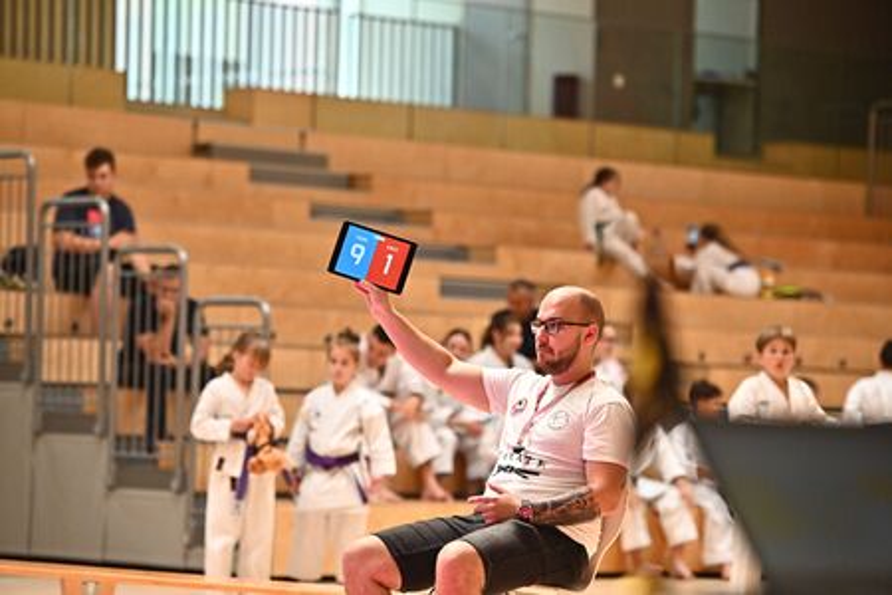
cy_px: 298
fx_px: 3469
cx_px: 446
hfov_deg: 14.7
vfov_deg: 9.8
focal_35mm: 140
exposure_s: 1/2500
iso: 2000
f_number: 2.8
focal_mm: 140
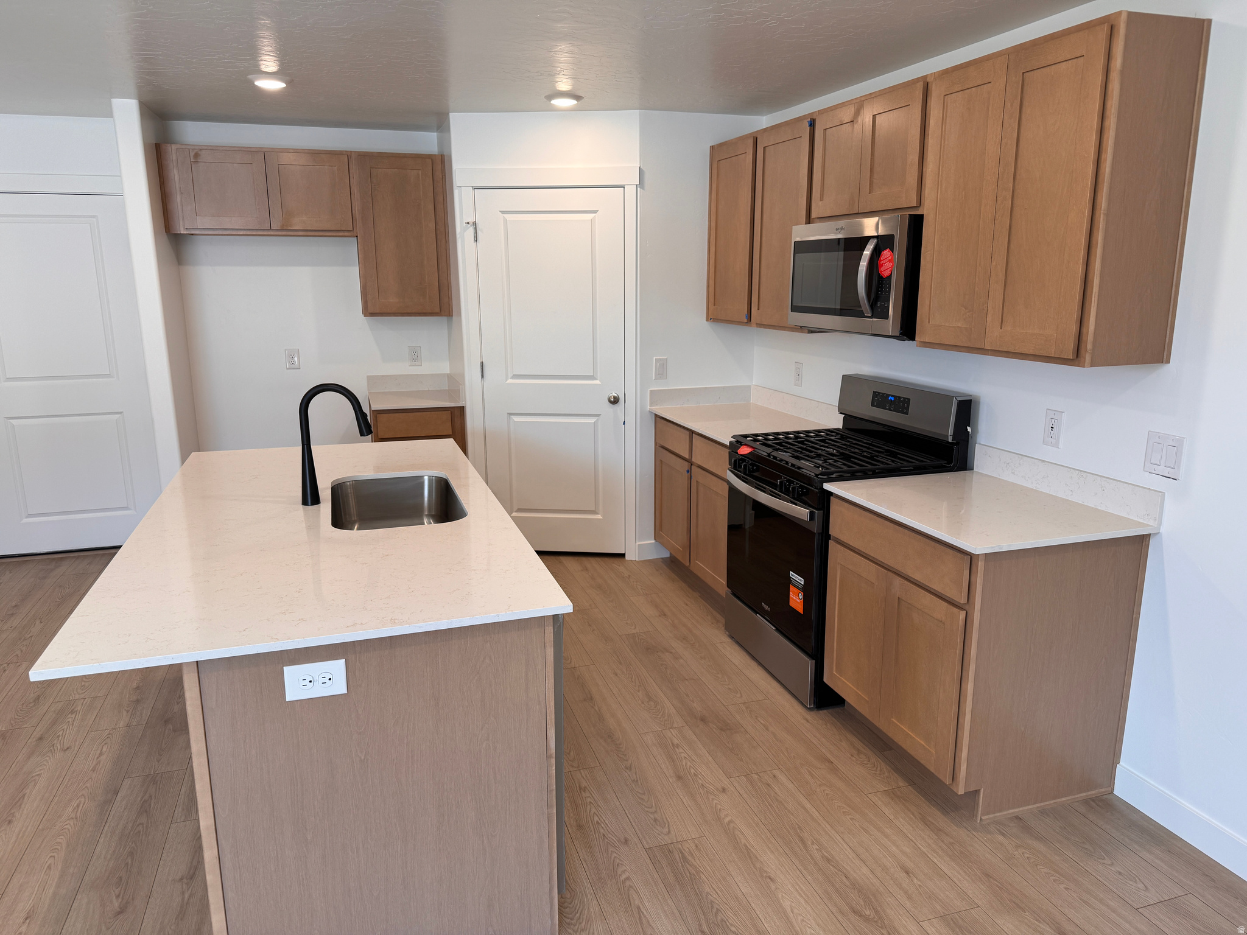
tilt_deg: -12.5
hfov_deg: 71.6
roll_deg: +0.1
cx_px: 624
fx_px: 865
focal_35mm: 24
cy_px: 468
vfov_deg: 56.8
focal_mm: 6.76
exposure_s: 1/120
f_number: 1.78
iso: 100
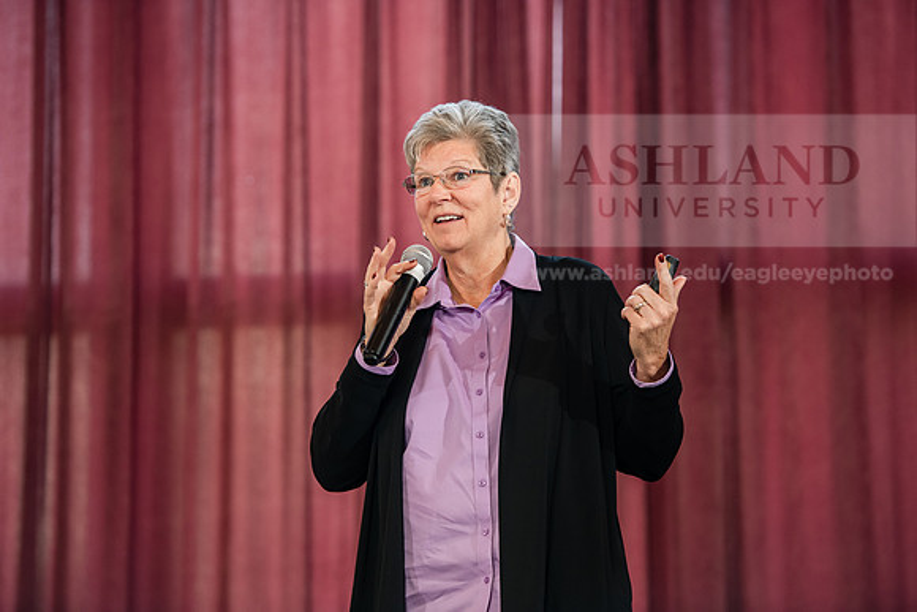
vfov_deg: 9.2
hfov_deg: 13.7
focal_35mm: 150
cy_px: 306
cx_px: 458
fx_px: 3822
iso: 1250
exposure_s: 1/200
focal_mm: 150
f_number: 3.2
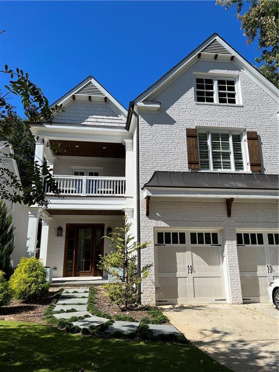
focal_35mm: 26
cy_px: 186
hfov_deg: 53.1
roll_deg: -0.4
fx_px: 279
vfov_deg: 67.3
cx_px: 140
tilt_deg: +14.1
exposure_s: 1/4630
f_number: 1.5
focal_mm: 5.7
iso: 50
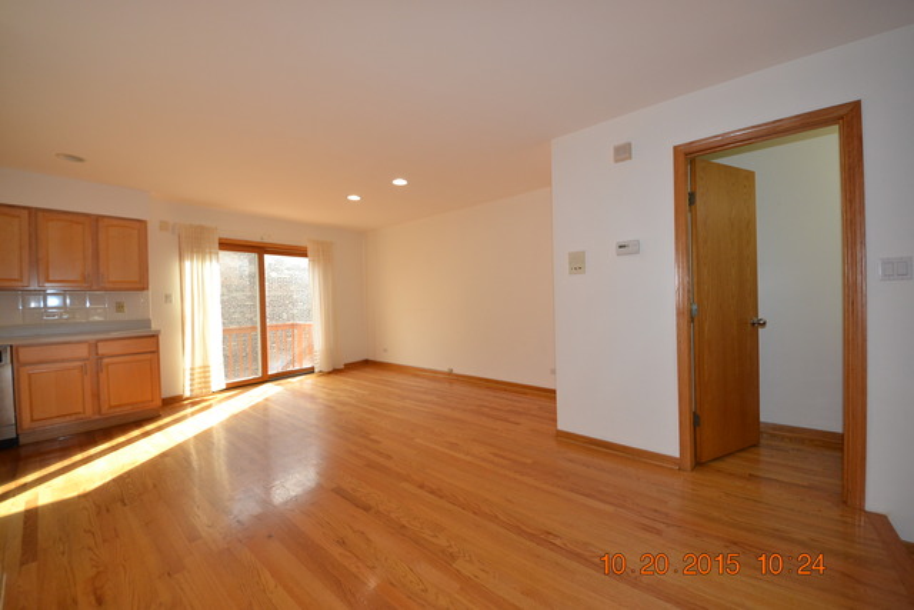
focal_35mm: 12
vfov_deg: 90.0
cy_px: 305
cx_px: 457
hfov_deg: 112.6
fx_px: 305
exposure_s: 1/200
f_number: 7.1
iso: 800
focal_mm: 8
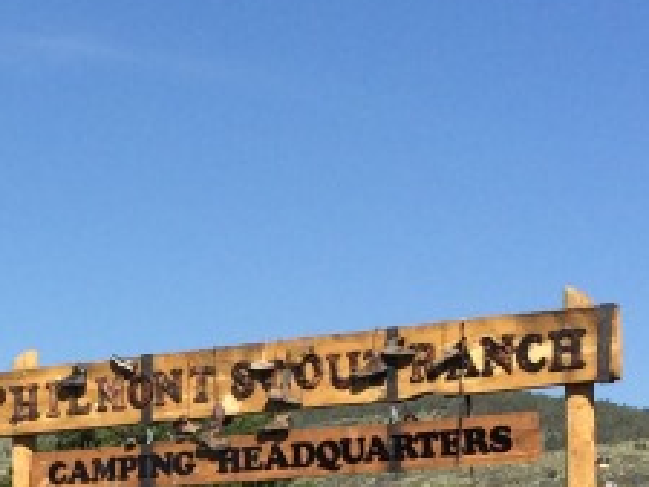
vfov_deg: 11.0
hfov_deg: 14.6
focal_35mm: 132
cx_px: -52
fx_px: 2476
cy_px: 648
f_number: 2.2
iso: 32
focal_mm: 4.15
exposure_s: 1/2053
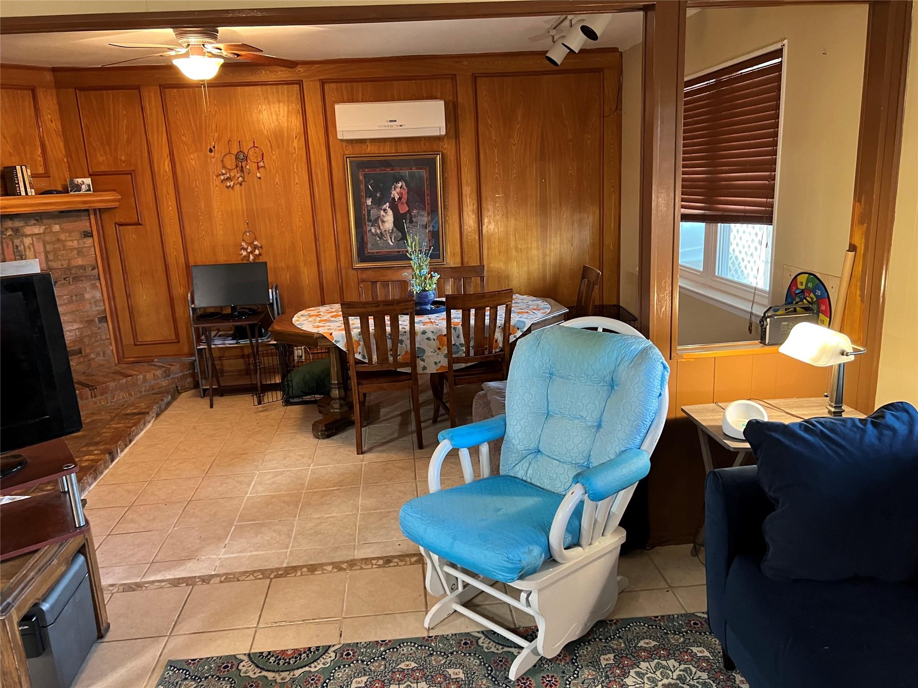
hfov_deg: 67.3
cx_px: 459
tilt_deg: -14.5
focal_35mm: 26
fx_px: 690
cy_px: 344
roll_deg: +2.4
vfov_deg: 53.1
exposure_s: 1/40
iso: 400
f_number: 1.5
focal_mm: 5.7
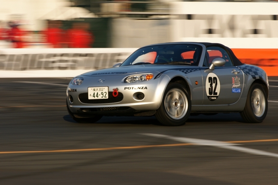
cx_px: 139
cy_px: 92
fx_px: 1853
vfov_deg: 5.7
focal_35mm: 240
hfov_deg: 8.6
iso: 100
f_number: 18
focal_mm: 160
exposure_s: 1/40
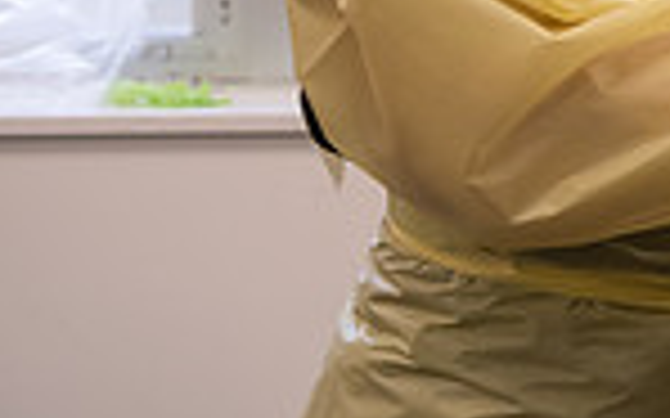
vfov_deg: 8.0
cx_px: 1291
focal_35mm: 159
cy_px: -249
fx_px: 2902
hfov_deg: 11.9
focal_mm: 40
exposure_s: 1/250
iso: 1250
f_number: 4.5
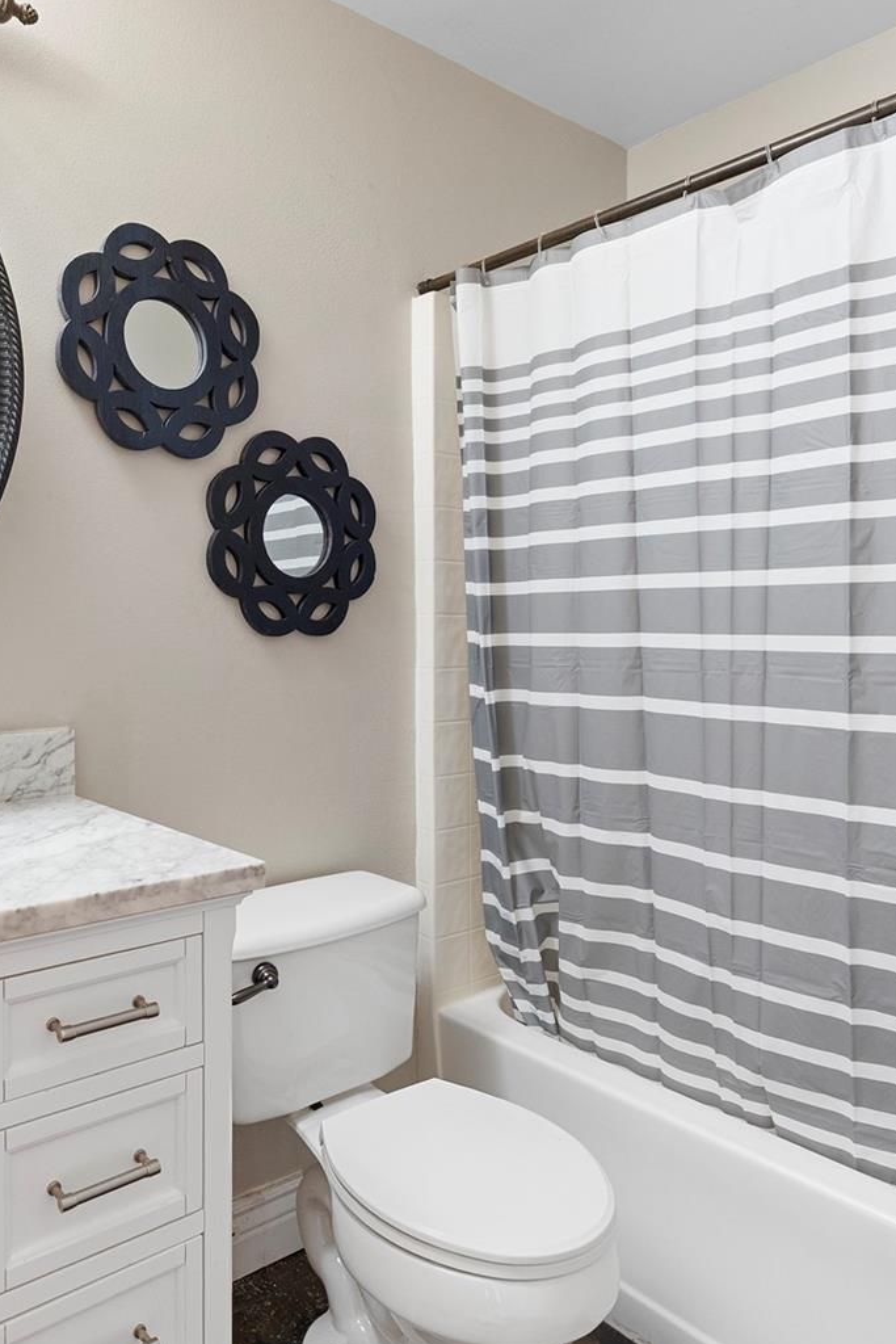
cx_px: 328
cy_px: 655
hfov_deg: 50.7
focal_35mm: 25
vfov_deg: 71.5
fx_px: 933
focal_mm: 16
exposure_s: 1/5
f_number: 8
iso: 800
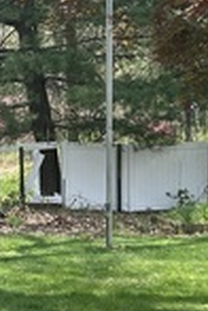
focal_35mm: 123
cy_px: 182
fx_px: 1066
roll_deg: +0.3
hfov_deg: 11.1
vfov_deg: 16.6
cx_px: 56
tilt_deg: -3.4
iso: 50
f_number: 1.5
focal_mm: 5.7
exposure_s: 1/1295
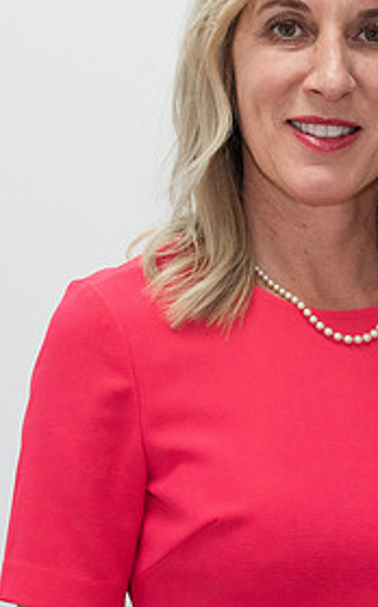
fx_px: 3219
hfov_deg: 6.7
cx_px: 296
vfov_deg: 10.8
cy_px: 258
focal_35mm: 195
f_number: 6.3
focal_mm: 70
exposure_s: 1/100
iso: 400
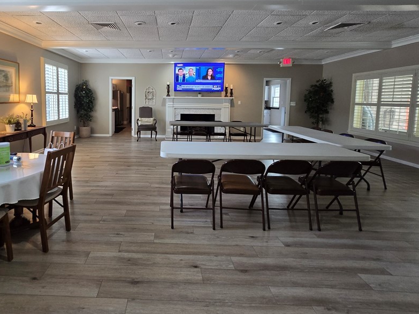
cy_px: 113
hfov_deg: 89.3
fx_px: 206
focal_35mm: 17
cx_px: 159
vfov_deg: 73.1
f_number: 2.2
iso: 250
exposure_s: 1/60
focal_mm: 2.2
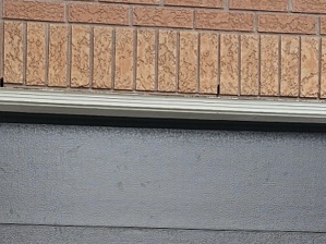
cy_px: 251
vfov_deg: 11.9
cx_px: 140
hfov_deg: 16.0
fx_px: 1158
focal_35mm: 123
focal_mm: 5.4
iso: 40
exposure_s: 1/233
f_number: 1.8
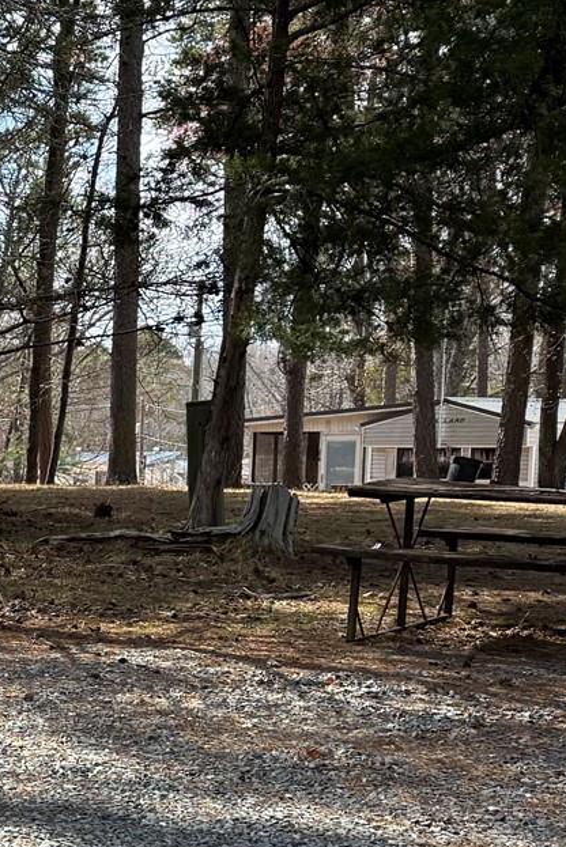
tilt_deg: -5.2
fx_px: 1932
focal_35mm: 82
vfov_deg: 24.4
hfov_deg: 13.3
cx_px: -703
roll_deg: +0.6
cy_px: 650
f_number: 1.78
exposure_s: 1/2232
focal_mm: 6.76
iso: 100
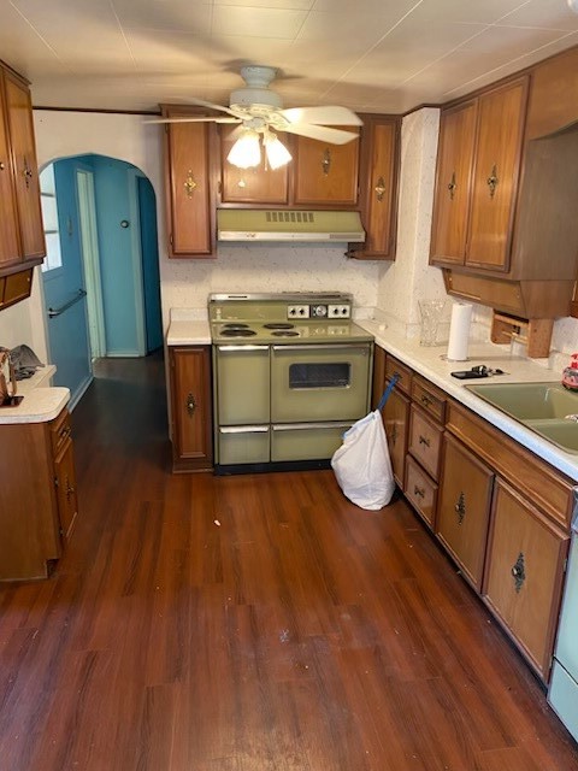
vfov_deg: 67.3
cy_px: 386
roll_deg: -0.2
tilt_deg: -13.9
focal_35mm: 26
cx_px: 289
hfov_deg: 53.1
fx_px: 579
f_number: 1.8
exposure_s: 1/60
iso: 320
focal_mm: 4.25
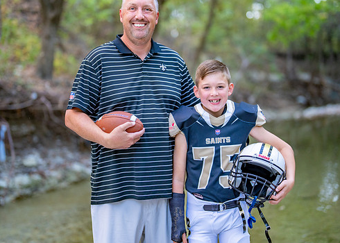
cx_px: 166
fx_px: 647
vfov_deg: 21.2
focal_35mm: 67
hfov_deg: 29.4
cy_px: 104
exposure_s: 1/500
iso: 500
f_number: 1.2
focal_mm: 50
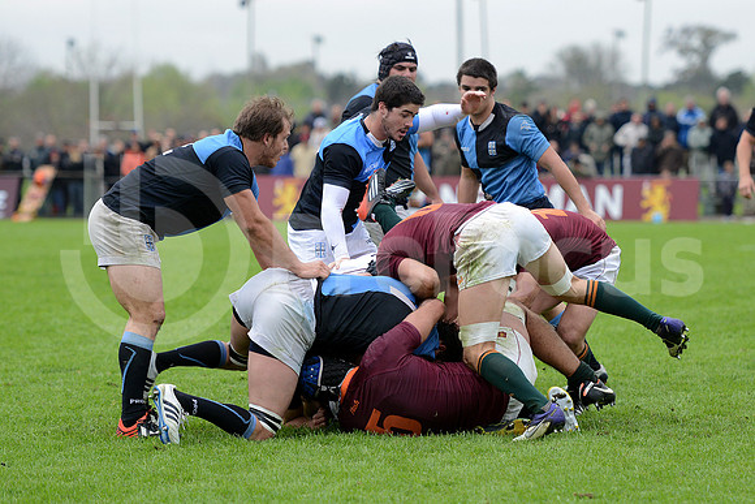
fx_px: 2727
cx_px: 378
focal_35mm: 130
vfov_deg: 10.6
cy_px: 252
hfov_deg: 15.8
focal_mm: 130
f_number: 2.8
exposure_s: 1/500
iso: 800
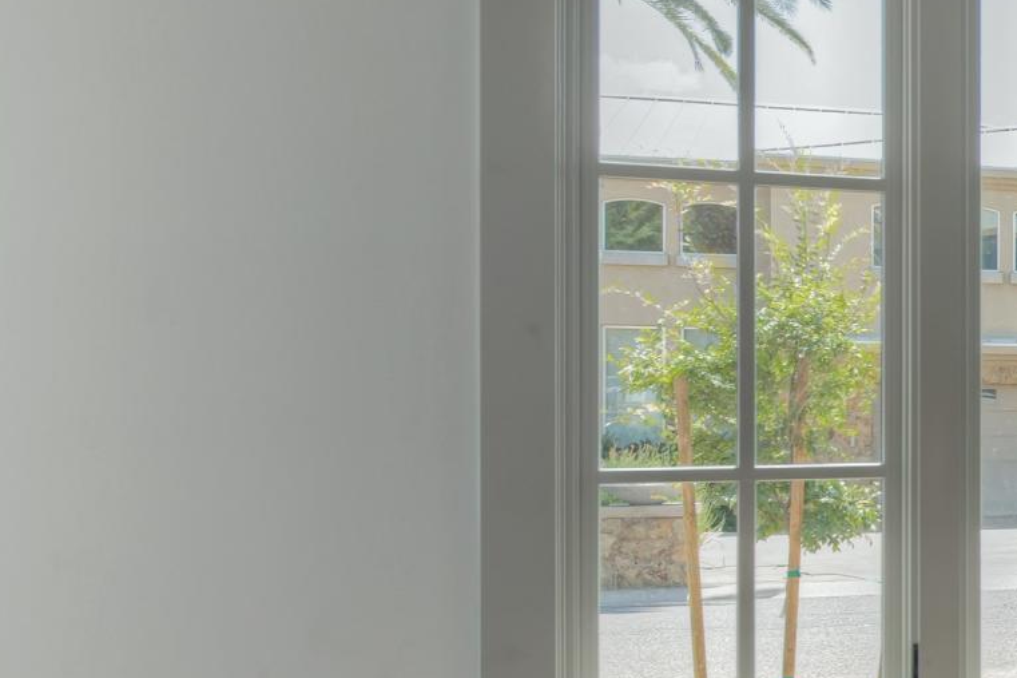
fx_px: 1892
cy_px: 447
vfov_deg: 20.2
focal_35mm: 67
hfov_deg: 19.2
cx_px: 1993
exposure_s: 1/125
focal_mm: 17
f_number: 8
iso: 320
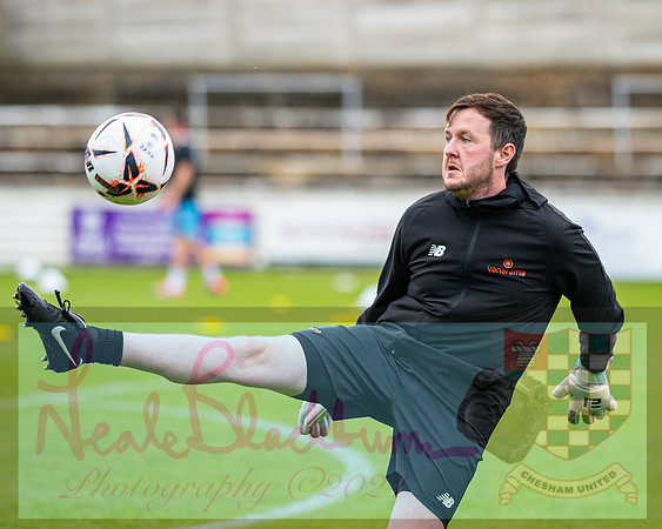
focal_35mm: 246
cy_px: 265
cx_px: 416
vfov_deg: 6.3
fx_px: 4826
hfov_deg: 7.8
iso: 400
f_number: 1.8
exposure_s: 1/2000
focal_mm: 135
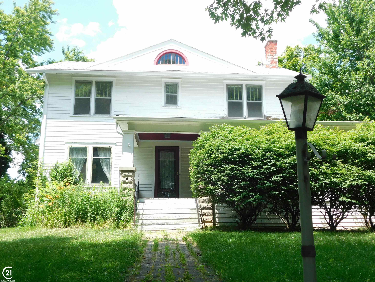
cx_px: 188
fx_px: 390
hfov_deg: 51.4
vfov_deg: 39.7
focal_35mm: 36
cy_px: 141
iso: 125
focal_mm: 6.3
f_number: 3.5
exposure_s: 1/400
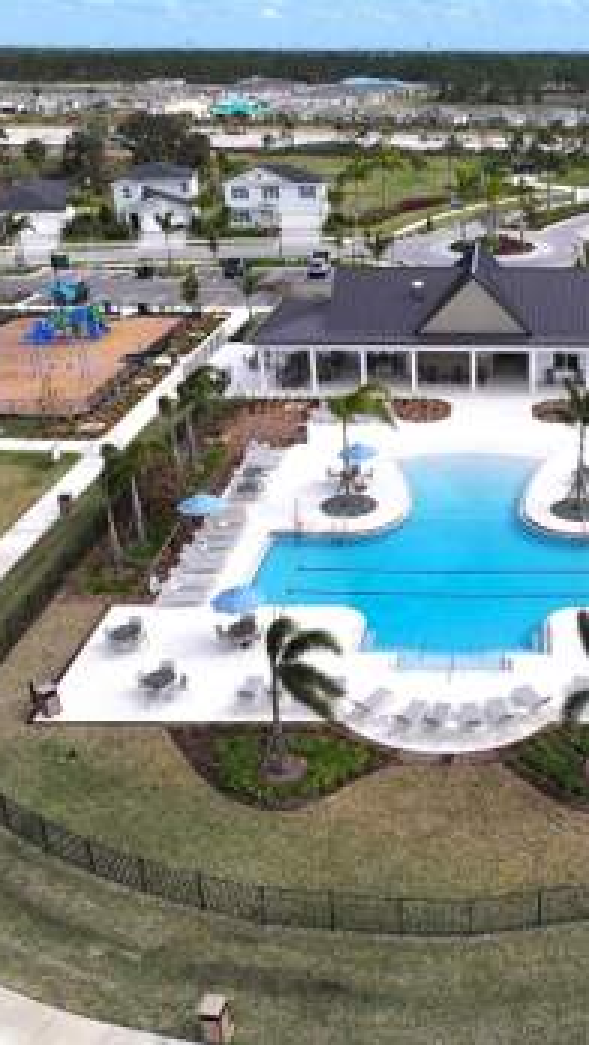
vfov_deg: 55.3
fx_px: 999
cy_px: 509
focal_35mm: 36
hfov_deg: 31.7
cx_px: 499
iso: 100
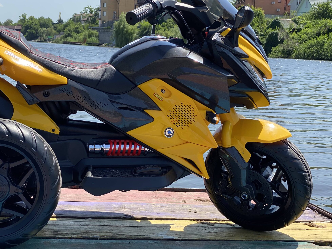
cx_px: 133
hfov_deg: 28.5
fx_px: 652
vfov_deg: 21.6
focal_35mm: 68
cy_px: 107
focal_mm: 6
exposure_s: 1/1043
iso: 20
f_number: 2
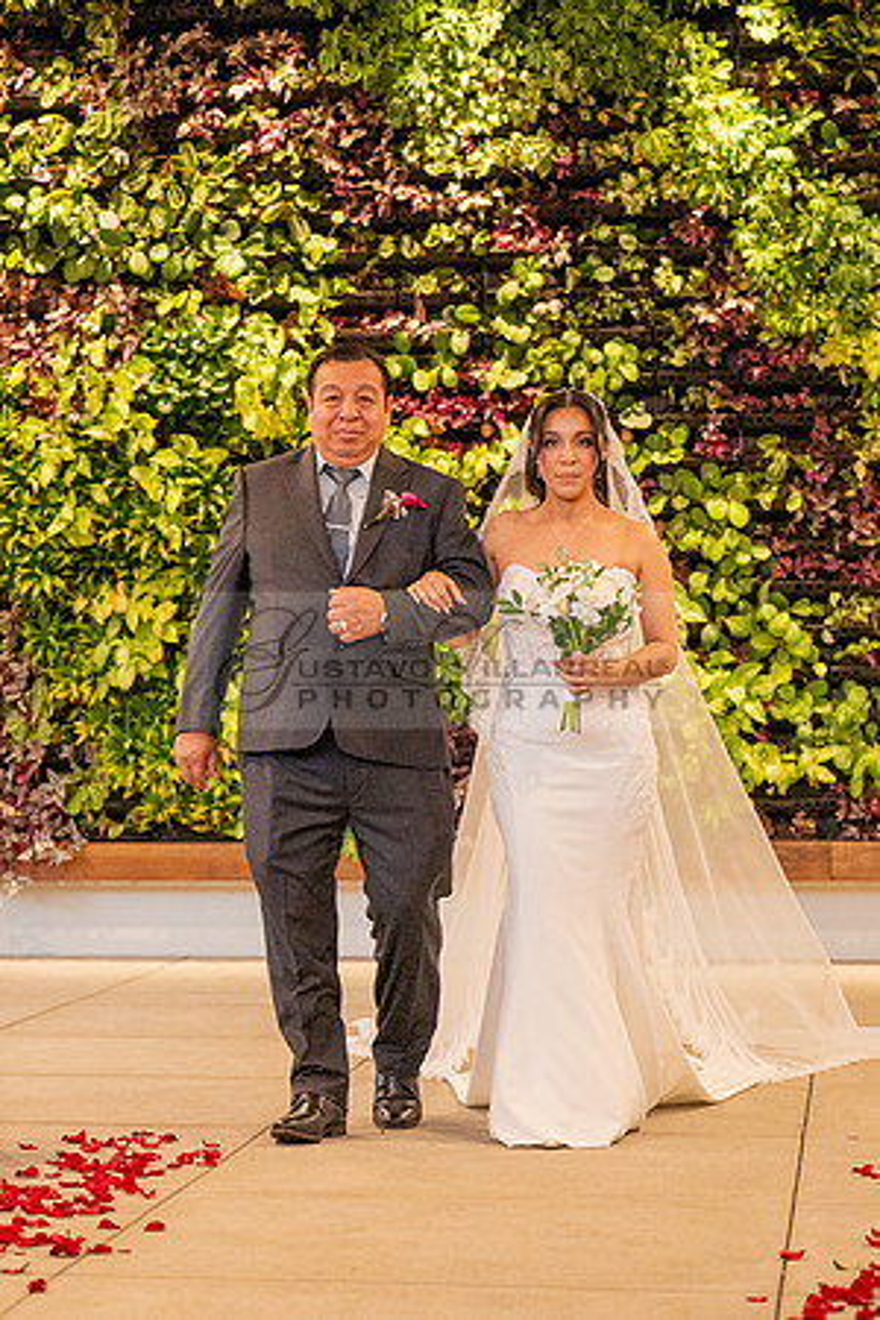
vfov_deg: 19.0
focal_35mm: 108
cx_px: 207
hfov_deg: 12.7
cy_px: 669
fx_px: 3947
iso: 1600
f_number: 2.8
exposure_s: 1/320
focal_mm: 70
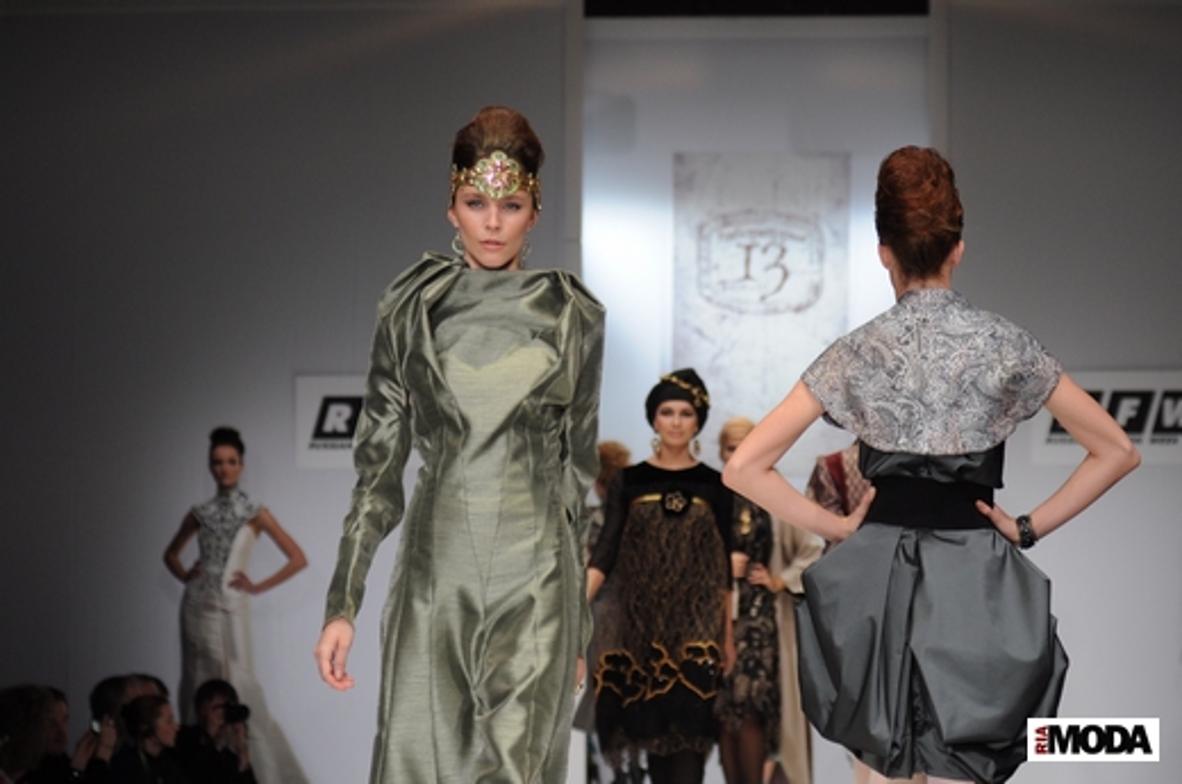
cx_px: 591
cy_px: 392
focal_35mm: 120
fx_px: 3934
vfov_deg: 11.4
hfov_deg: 17.1
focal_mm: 80
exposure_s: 1/250
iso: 640
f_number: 3.5
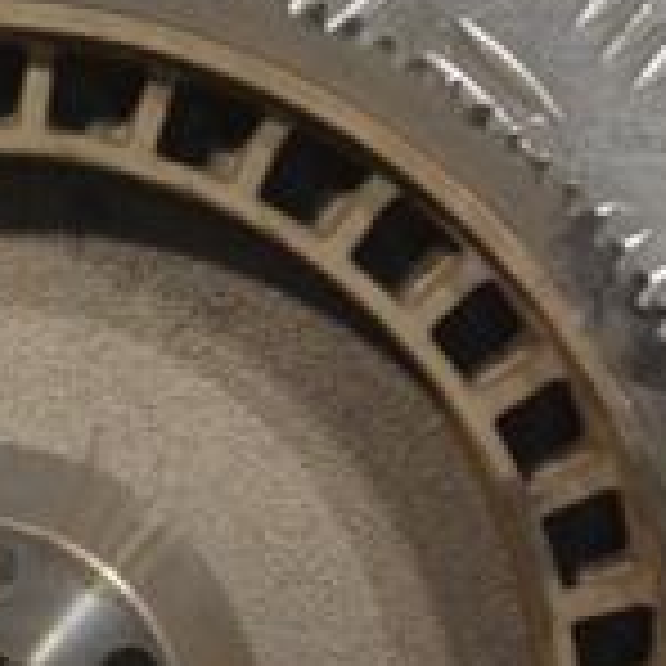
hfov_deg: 7.0
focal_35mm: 248
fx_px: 5398
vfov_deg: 7.0
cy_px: 724
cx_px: -220
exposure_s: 1/250
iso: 3200
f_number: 8
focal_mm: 48
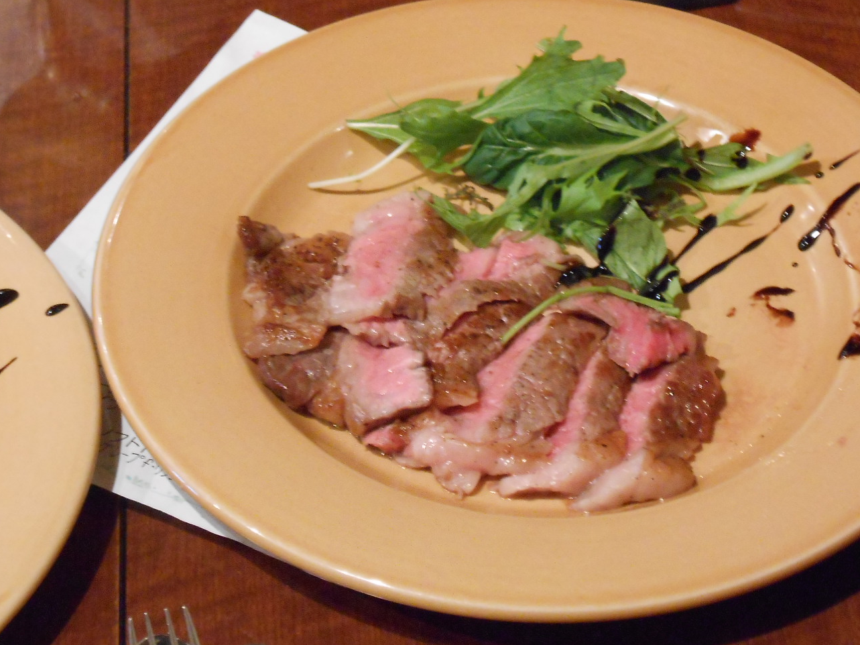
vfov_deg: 12.8
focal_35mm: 116
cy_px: 261
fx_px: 2882
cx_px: 497
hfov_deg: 17.0
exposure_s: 1/10
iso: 800
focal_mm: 16.5
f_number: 4.6
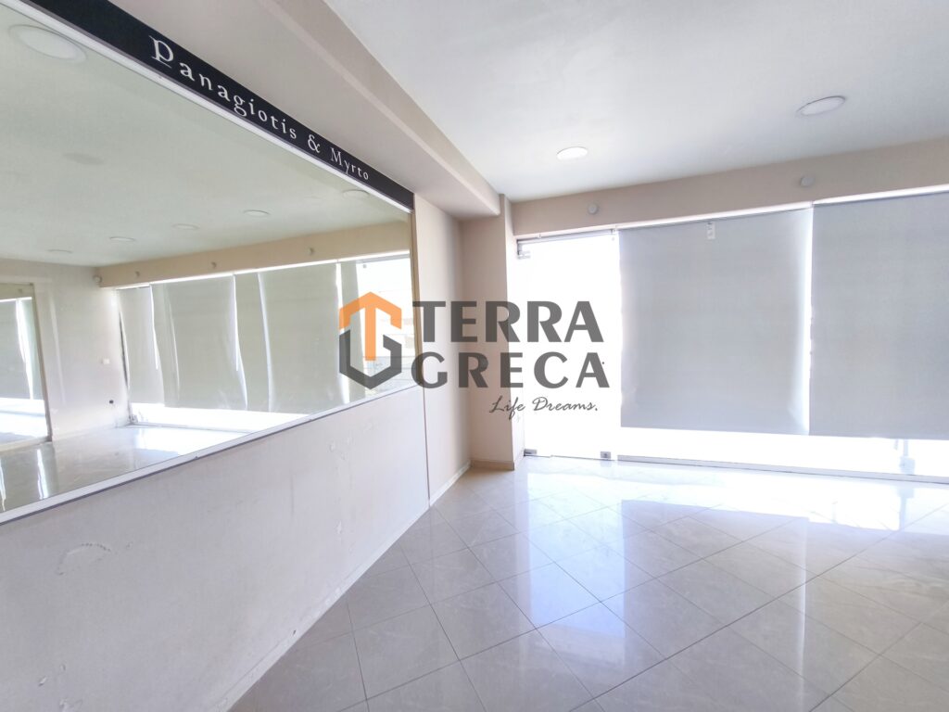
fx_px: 411
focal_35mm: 15
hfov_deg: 98.2
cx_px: 474
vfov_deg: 81.7
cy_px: 356
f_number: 2.2
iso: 100
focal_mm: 1.91
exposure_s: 1/50
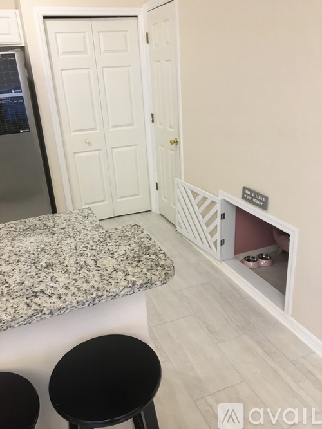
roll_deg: +3.3
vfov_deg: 61.7
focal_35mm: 29
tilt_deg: -21.2
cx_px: 161
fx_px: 360
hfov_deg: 48.2
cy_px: 214
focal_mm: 4.15
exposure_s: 1/30
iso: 125
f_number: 2.2
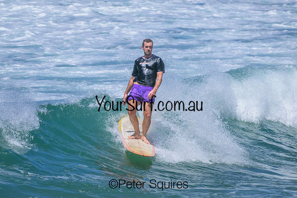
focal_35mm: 584
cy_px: 93
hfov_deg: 3.5
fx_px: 4819
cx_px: 139
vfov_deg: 2.4
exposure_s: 1/2000
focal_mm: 550
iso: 2800
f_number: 11
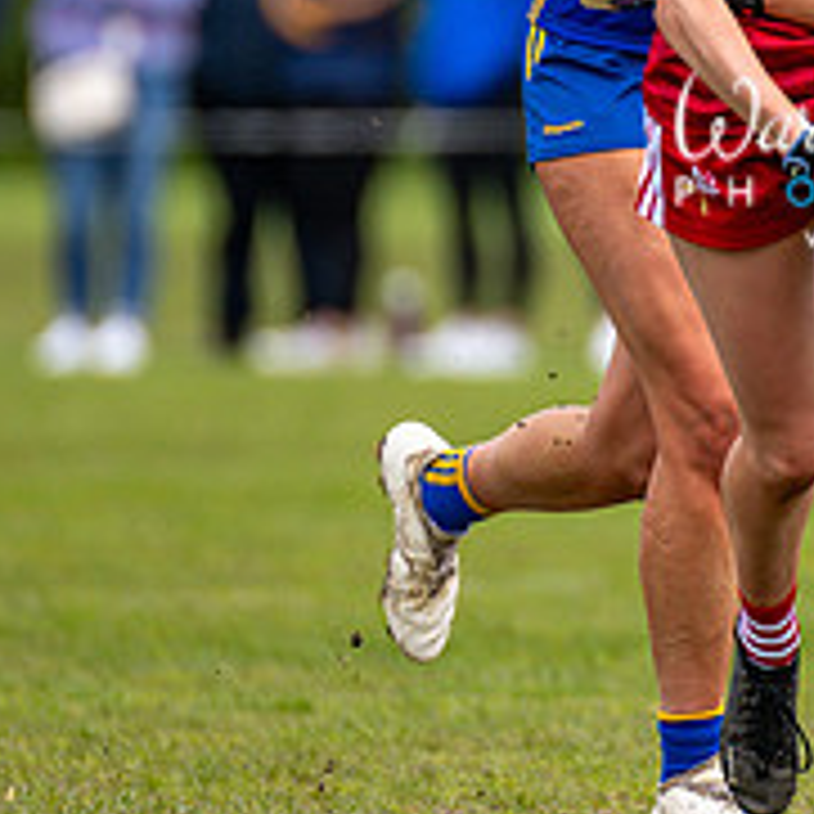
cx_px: 749
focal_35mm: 1161
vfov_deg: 1.5
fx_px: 30888
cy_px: 161
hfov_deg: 1.5
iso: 250
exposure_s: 1/2500
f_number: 2.8
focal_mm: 300
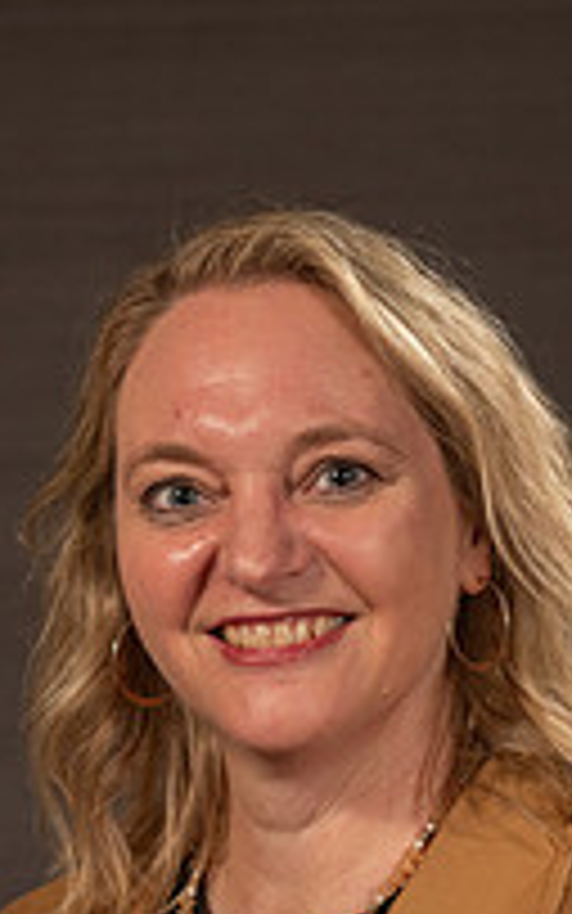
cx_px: 263
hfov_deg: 9.6
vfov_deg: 15.3
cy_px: 621
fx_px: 3390
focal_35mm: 136
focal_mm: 60
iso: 800
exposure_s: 1/100
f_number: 4
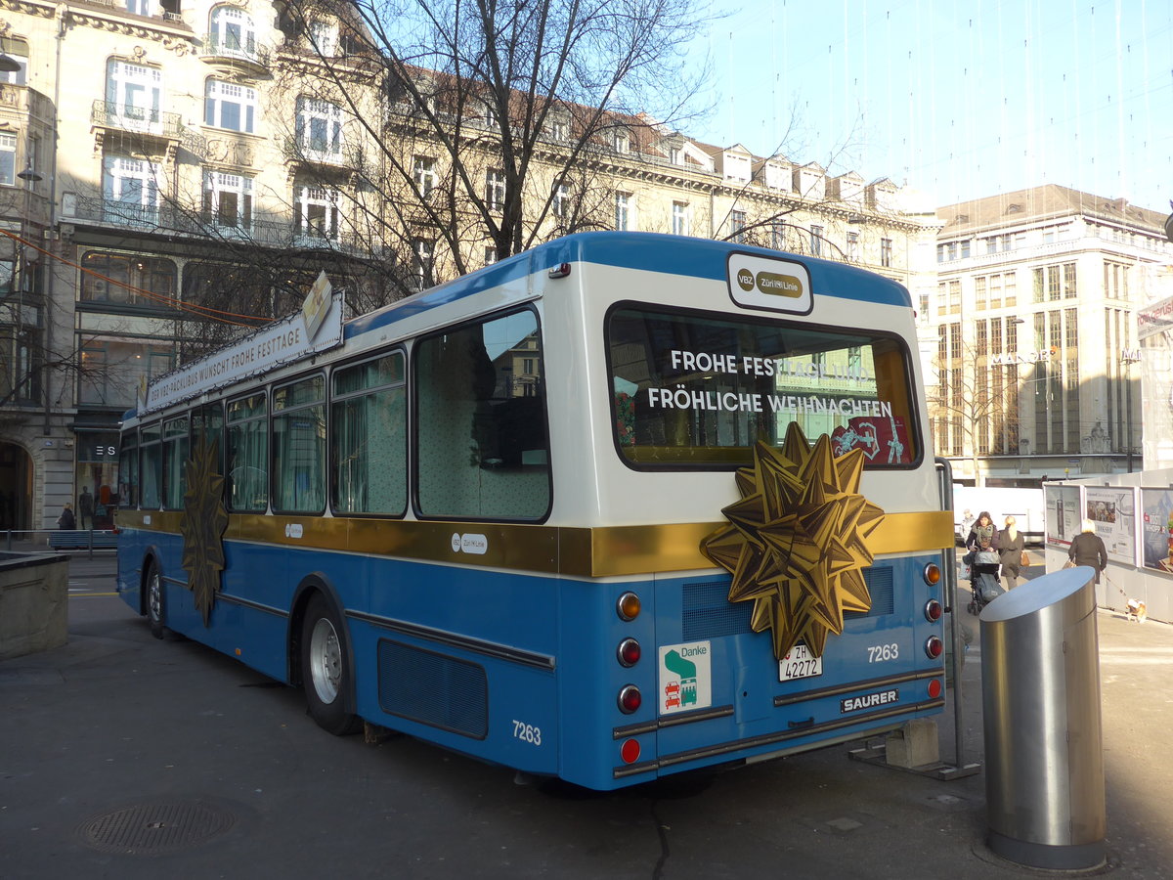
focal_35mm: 29
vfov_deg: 48.2
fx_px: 983
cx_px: 586
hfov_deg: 61.7
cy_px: 440
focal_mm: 6
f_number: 2.8
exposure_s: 1/320
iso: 80
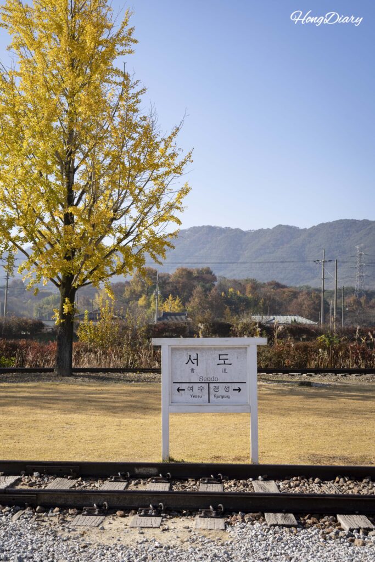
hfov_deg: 29.9
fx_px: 703
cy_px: 281
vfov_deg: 43.6
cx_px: 188
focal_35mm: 45
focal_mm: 45
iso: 100
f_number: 7.1
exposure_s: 1/320
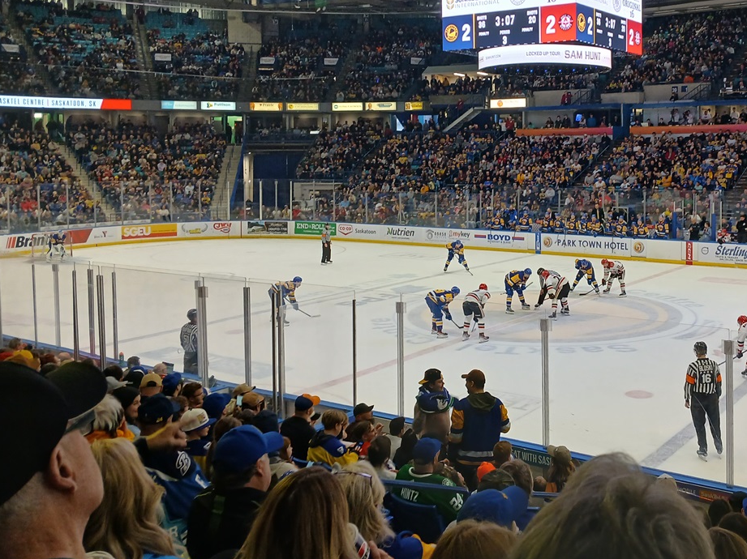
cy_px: 172
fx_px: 820
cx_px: 517
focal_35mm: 38
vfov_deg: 37.2
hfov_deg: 47.9
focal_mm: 3.98
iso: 125
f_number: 1.8
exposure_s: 1/60
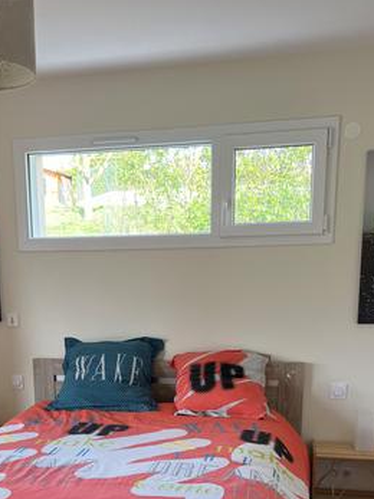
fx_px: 649
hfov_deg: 31.9
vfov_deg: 40.0
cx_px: 129
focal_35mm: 45
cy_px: 416
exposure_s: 1/121
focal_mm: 5.7
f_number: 1.5
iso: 80
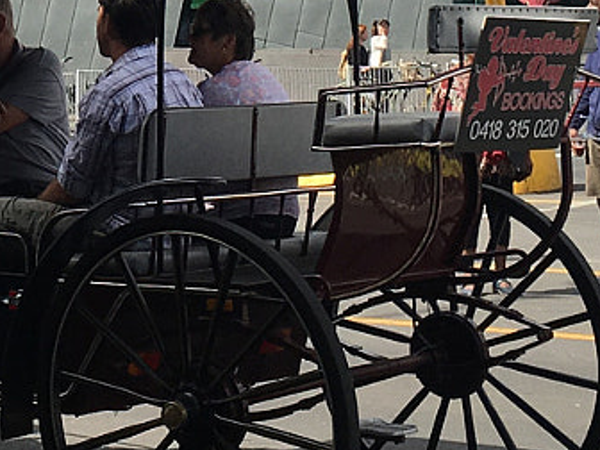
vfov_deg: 10.3
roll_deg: -0.1
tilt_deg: +7.3
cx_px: -48
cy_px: -305
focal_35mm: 138
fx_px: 2392
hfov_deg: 14.0
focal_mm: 4.15
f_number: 2.2
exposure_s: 1/1538
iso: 25
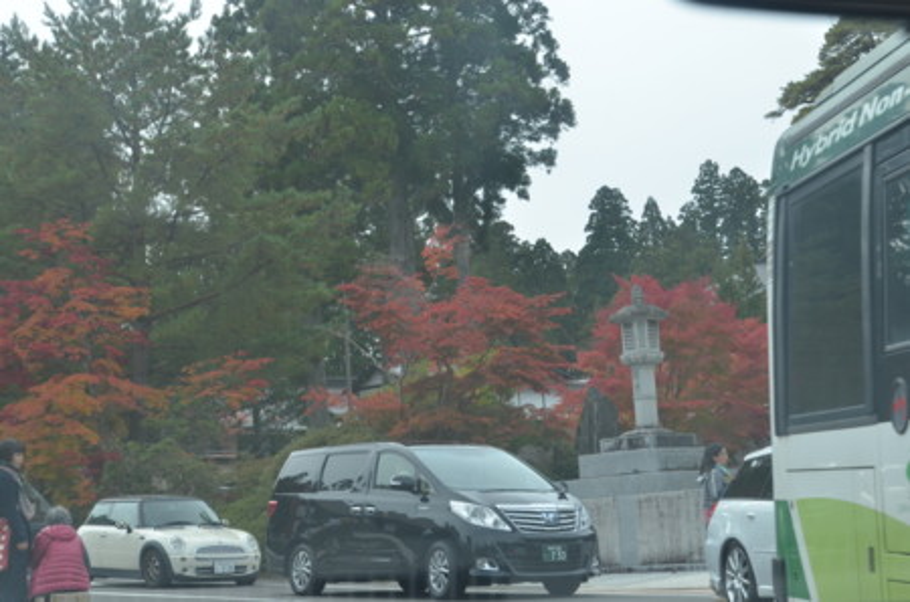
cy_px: 301
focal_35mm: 60
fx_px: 1513
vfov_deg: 22.5
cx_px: 455
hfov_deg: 33.5
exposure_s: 1/200
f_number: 7.1
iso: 200
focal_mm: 40
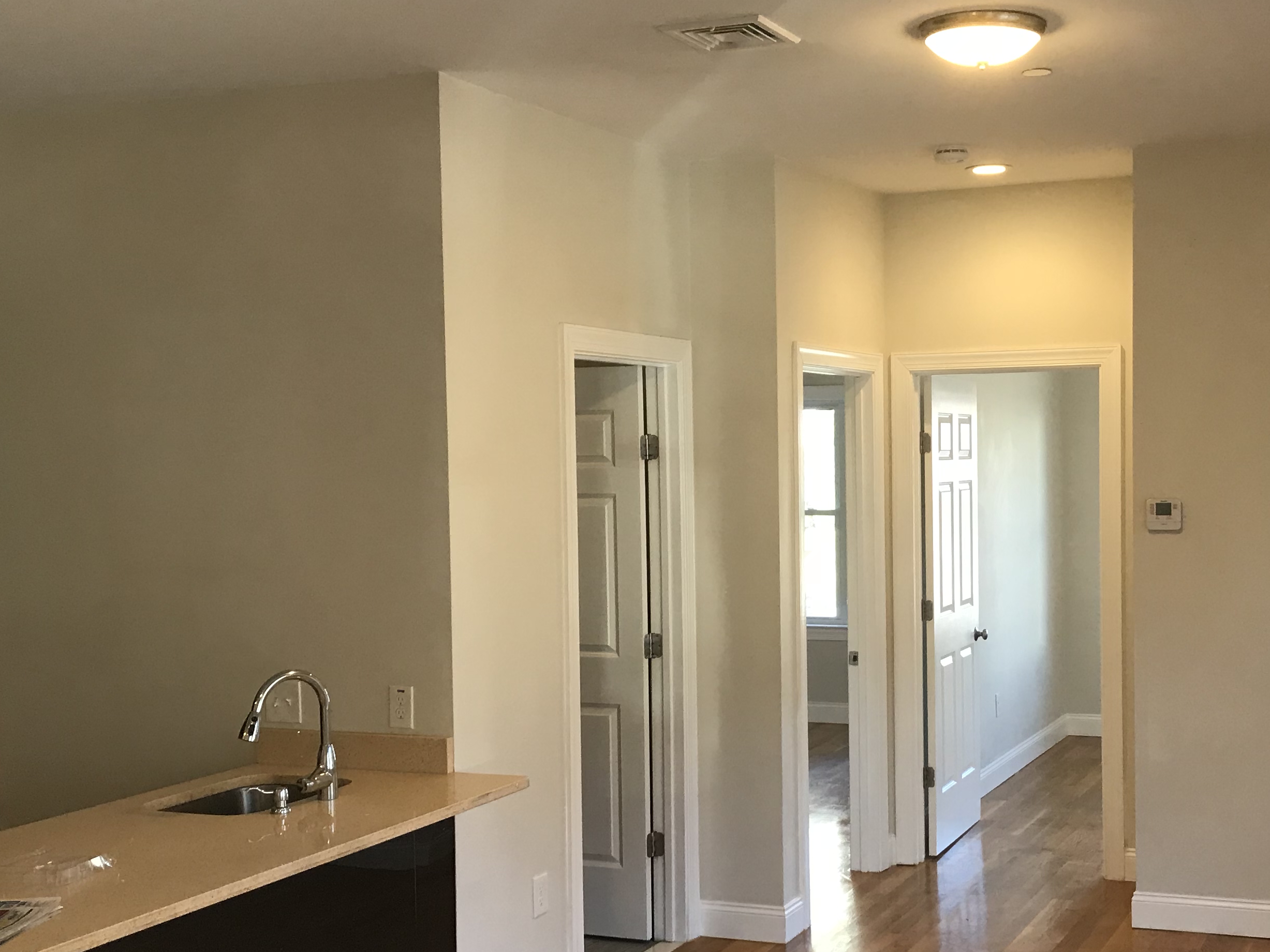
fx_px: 1688
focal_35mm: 46
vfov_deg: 31.5
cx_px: 854
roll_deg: +0.9
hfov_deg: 40.7
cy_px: 538
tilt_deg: -1.6
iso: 25
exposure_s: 1/30
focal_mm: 3.99
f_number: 1.8
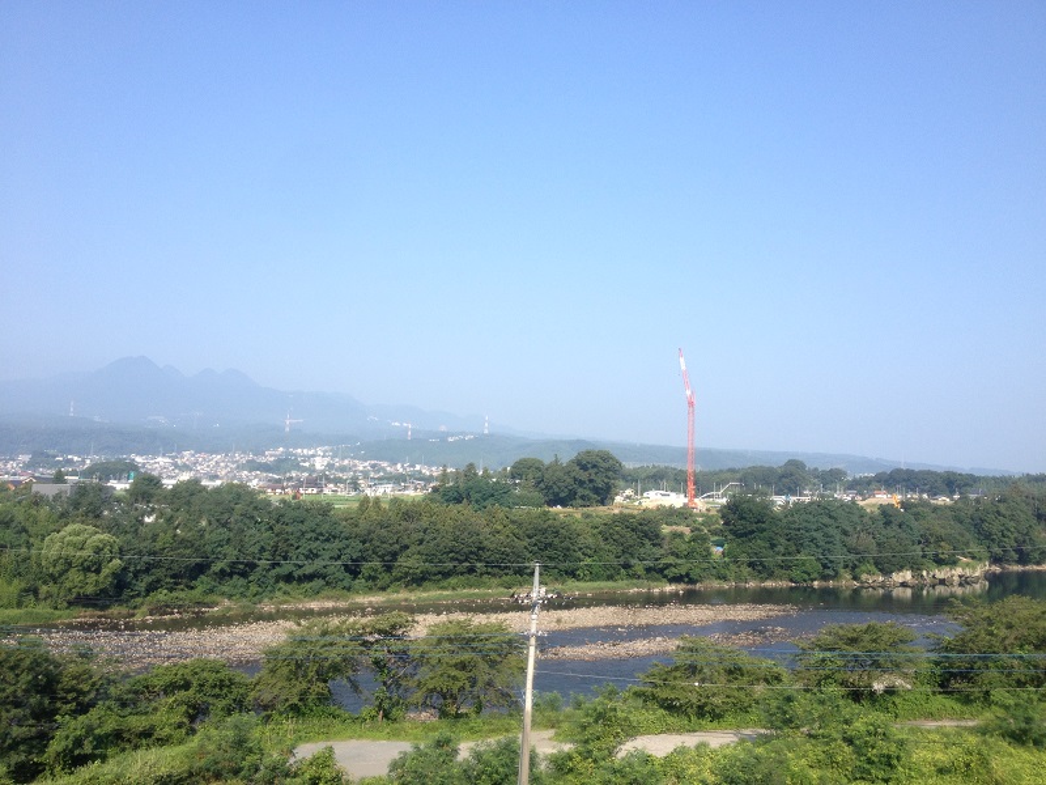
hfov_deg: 52.6
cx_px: 523
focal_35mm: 35
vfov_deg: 40.7
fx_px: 1058
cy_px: 392
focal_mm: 4.28
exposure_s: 1/746
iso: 50
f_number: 2.4
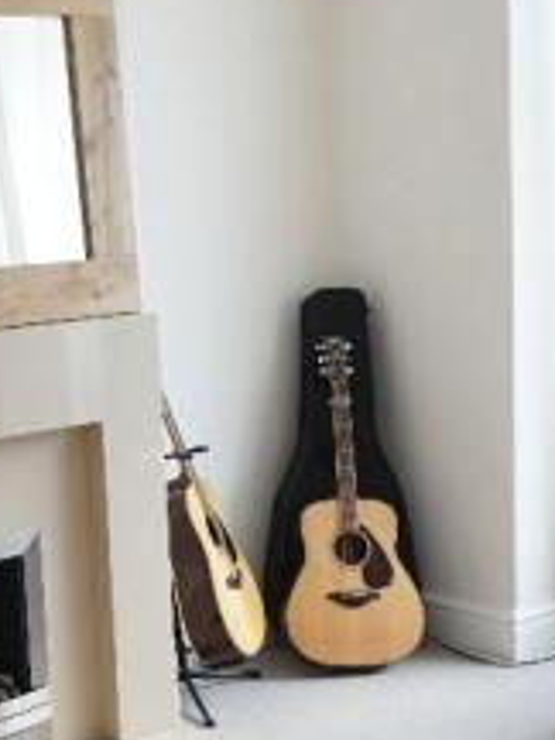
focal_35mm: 70
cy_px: 481
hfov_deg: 20.2
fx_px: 1496
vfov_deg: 27.6
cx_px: -24
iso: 640
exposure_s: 1/60
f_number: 4
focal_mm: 16
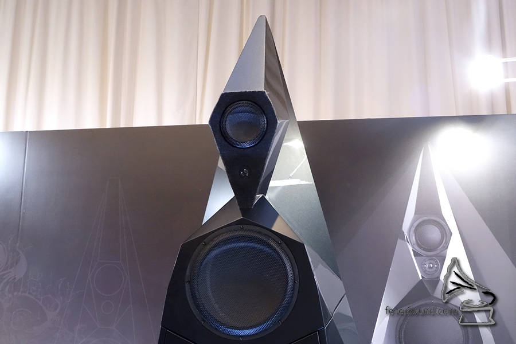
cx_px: 258
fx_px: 760
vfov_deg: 25.5
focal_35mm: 53
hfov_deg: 37.5
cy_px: 172
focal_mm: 19.37
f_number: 5
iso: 3200
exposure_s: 1/60
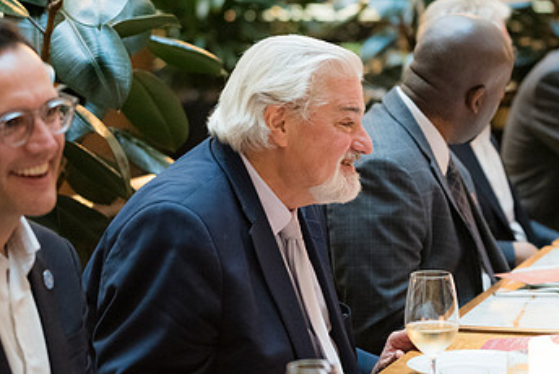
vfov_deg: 9.5
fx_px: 2253
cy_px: 191
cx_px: 317
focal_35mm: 145
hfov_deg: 14.1
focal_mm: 86
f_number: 2.8
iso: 6400
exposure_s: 1/125
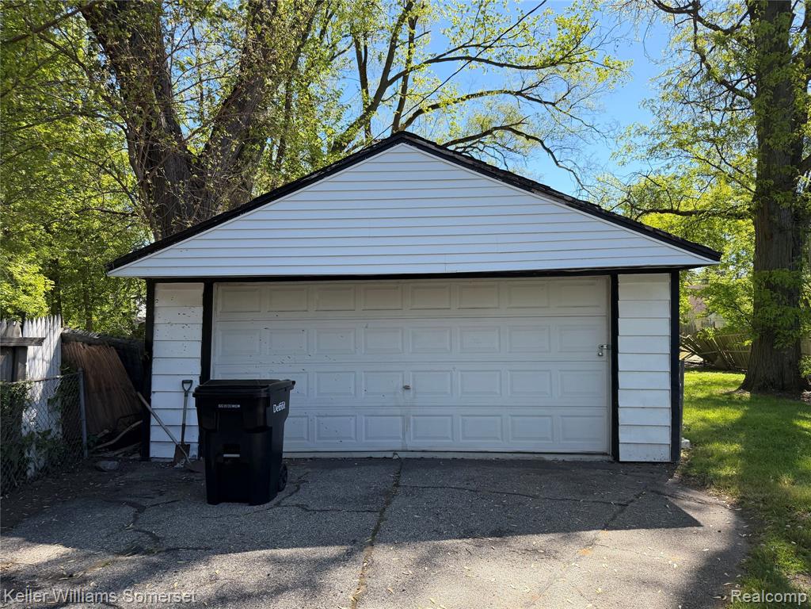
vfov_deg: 56.8
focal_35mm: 24
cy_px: 304
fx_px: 562
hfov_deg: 71.6
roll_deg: +0.8
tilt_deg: +2.3
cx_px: 406
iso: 100
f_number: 1.78
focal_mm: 6.76
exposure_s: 1/2000
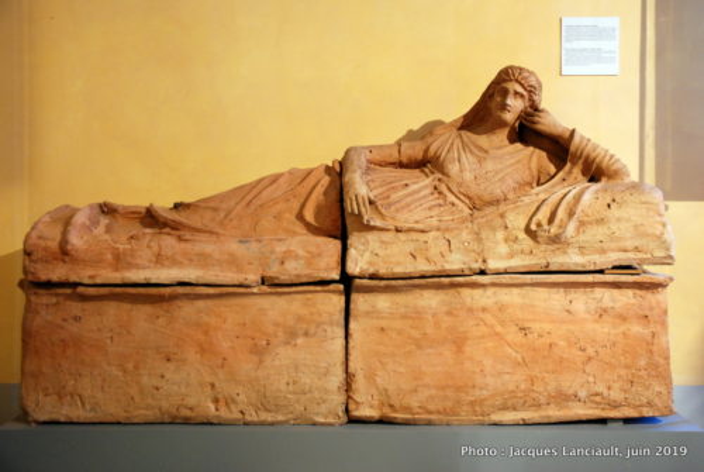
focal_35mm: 40
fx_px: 793
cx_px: 352
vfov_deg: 33.1
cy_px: 236
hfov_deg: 47.9
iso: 800
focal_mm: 27
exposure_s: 1/13
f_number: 3.8
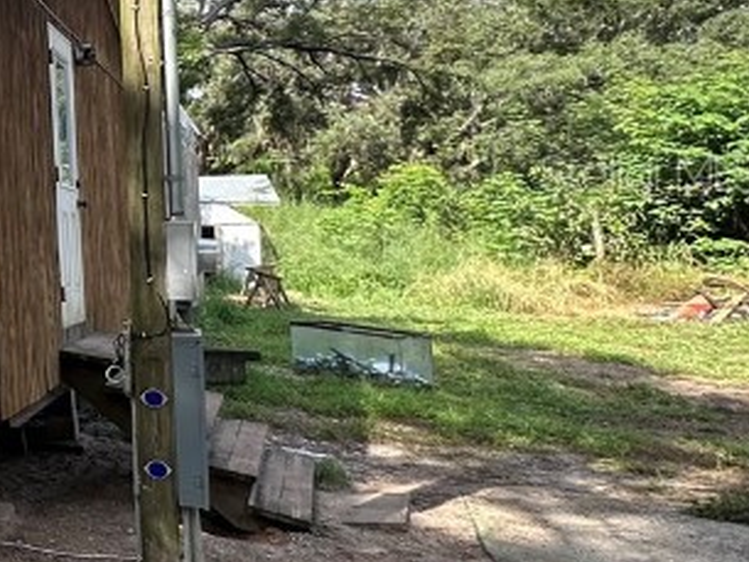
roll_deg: -0.3
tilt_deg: +5.1
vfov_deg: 30.6
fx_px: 1017
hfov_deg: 25.0
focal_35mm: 47
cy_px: 172
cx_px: -486
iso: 40
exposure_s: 1/247
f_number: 2.2
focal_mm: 2.22
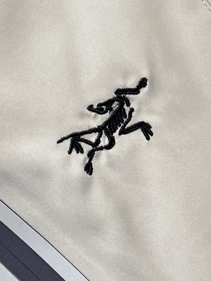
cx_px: 106
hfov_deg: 53.1
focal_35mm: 26
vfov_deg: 67.3
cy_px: 140
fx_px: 211
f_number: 1.8
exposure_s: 1/122
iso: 80
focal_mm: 4.25
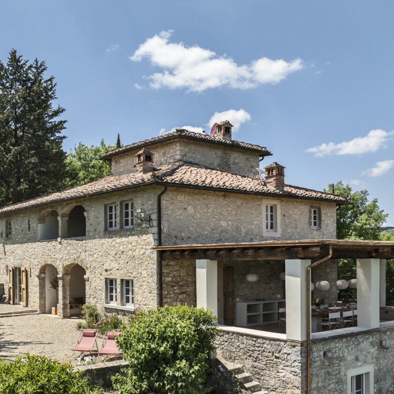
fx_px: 502
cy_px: 253
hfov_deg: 42.4
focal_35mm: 39
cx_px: 142
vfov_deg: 42.4
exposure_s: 1/1250
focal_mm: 12.29
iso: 110
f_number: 2.8
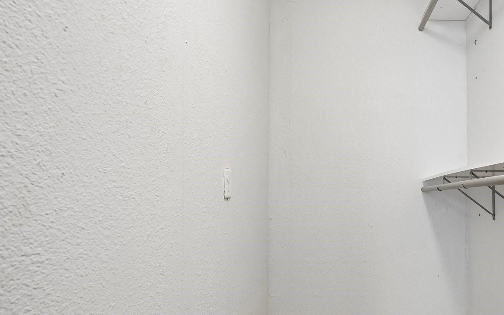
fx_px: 343
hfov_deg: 69.7
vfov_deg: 48.8
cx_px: 351
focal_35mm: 25
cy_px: 194
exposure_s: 1/3.33
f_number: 9
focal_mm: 14
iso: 250
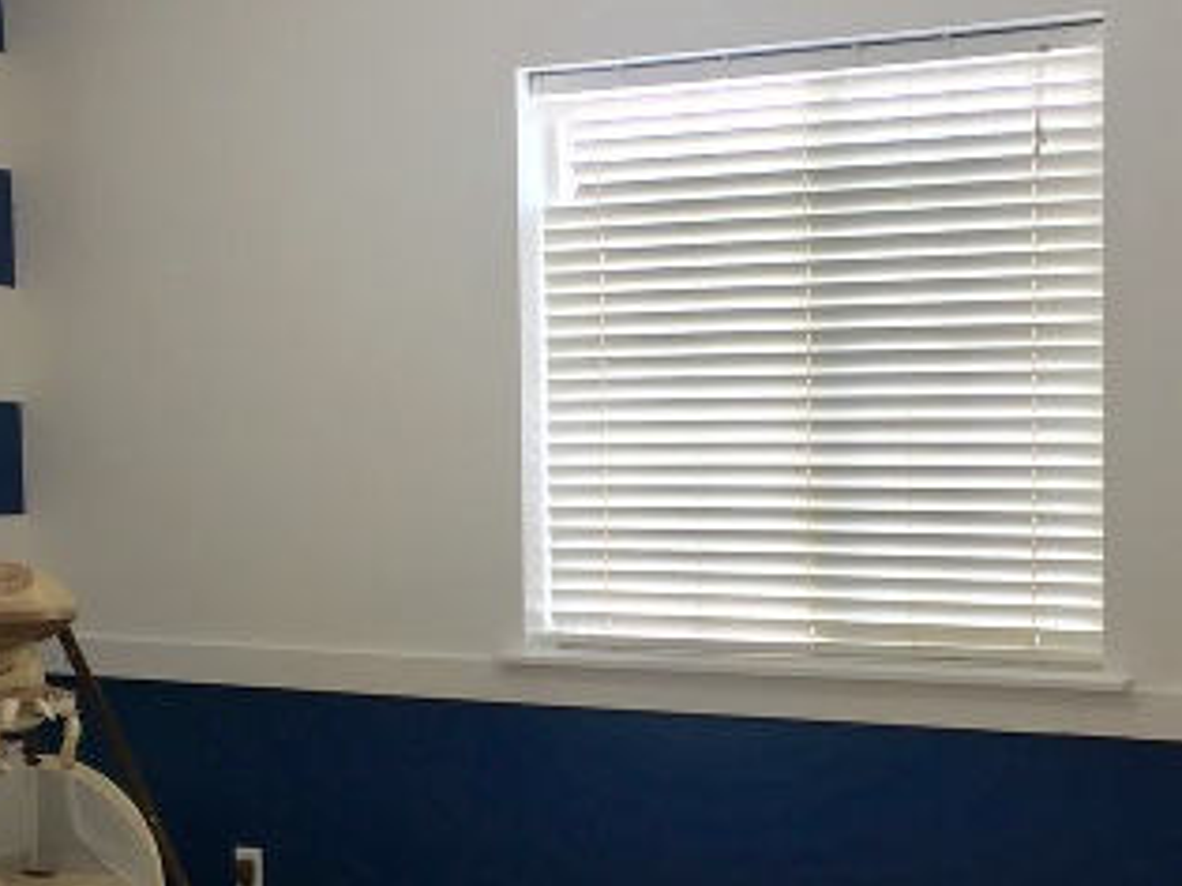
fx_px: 2014
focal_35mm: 59
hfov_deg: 32.7
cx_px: 672
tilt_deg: -3.7
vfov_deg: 24.7
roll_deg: +0.3
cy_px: 589
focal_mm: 4.15
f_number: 2.2
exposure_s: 1/120
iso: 40
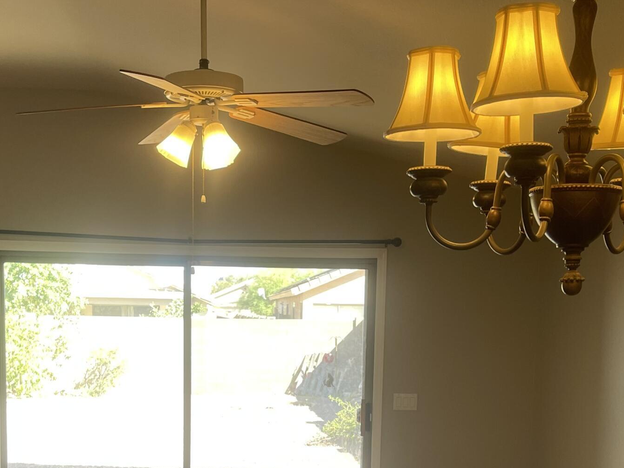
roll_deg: -0.8
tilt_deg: -7.1
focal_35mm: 56
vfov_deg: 25.1
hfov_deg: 34.3
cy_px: 442
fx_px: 1009
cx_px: 266
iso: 64
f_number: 1.6
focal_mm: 5.1
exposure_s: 1/120
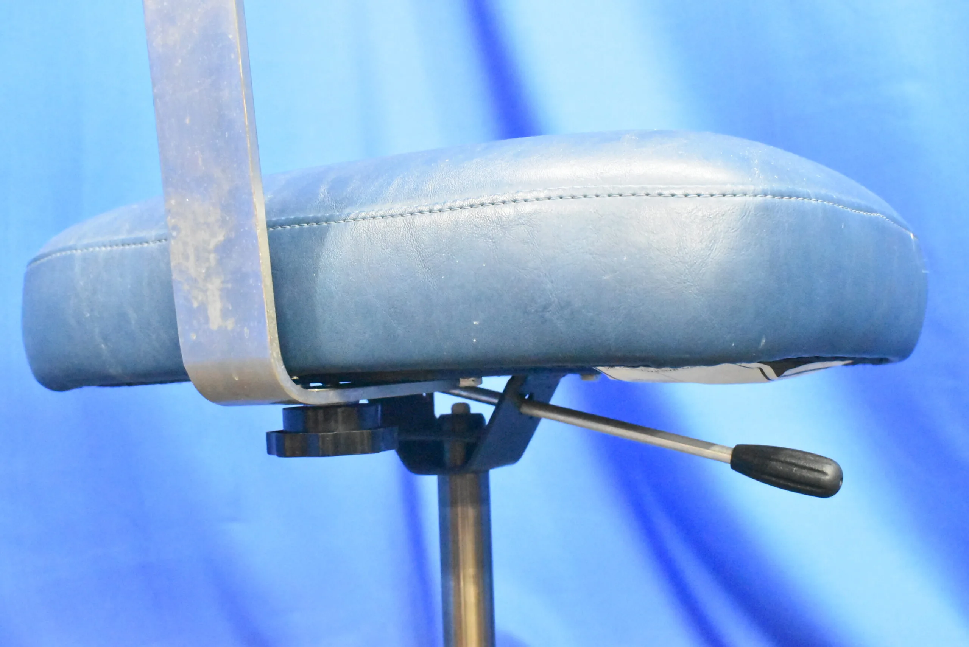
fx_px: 1253
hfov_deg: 42.3
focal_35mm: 46
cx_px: 484
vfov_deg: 29.0
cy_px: 324
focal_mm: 31
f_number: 8
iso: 20000
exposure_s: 1/50
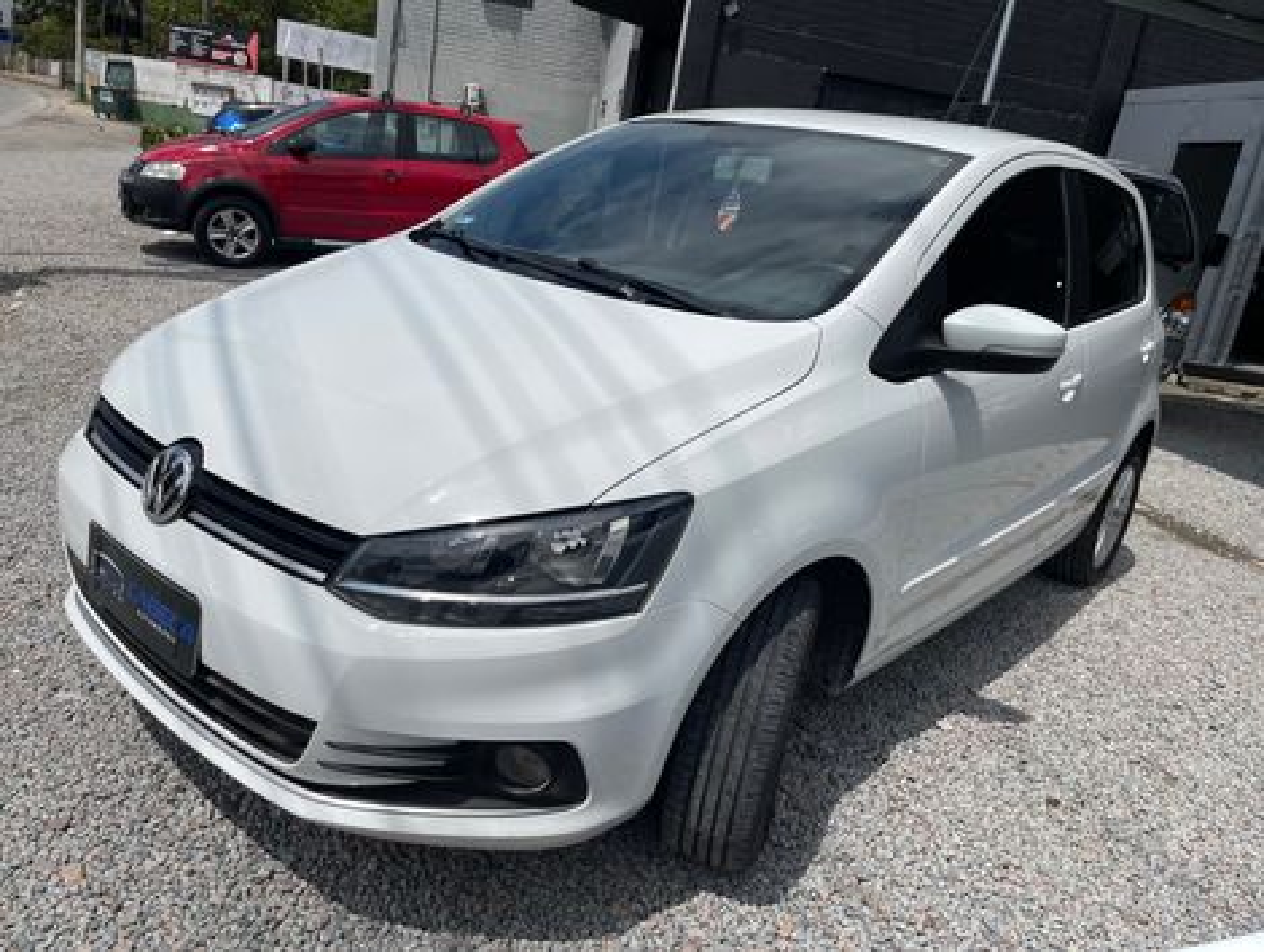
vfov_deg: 55.0
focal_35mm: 25
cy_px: 476
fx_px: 914
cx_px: 632
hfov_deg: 69.3
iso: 32
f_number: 1.6
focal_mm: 5.1
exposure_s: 1/13514
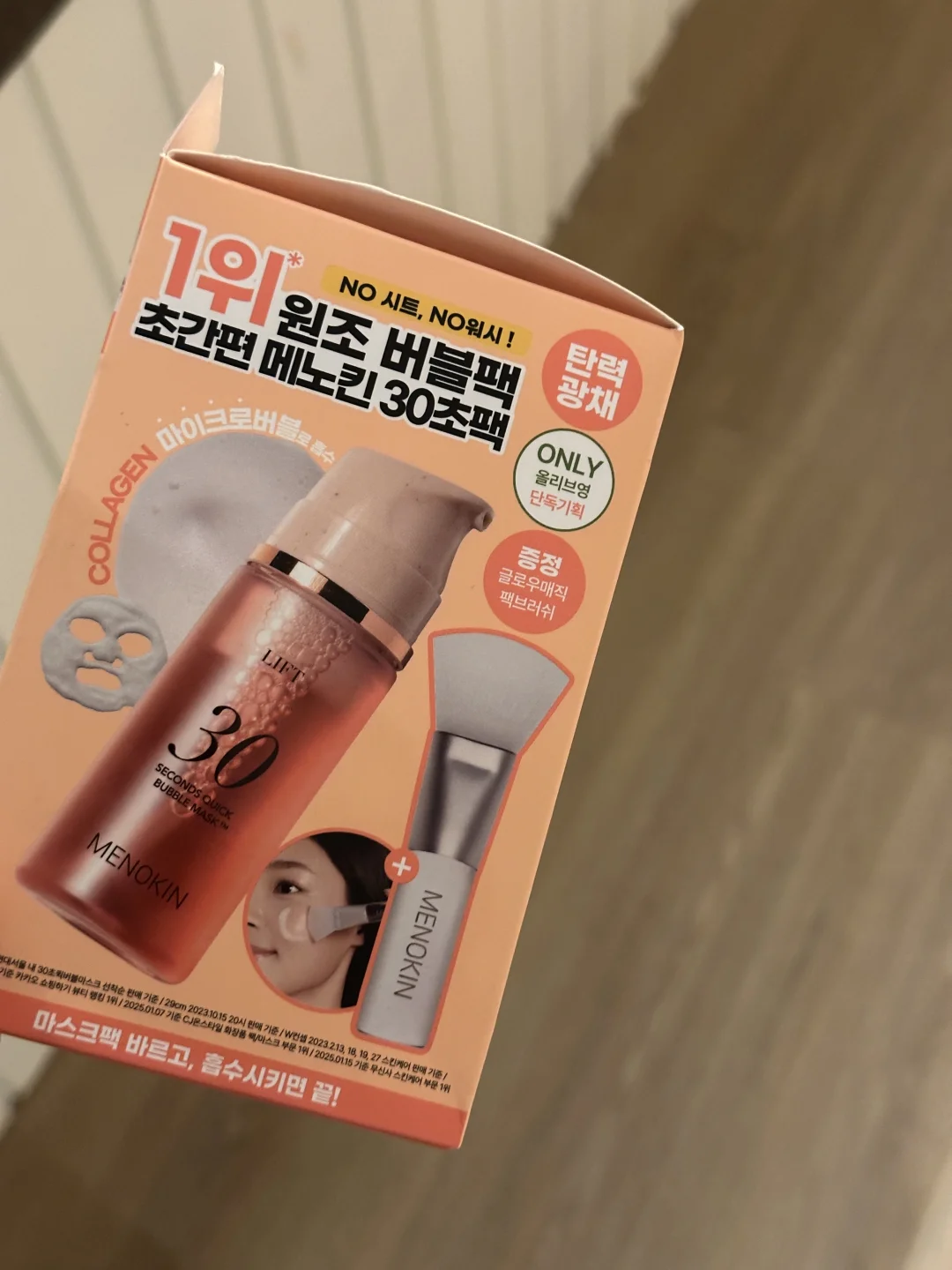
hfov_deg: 30.3
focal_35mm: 48
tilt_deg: -62.1
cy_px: 635
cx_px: 476
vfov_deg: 39.7
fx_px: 1760
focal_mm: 6.86
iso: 400
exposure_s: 1/25
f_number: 1.78
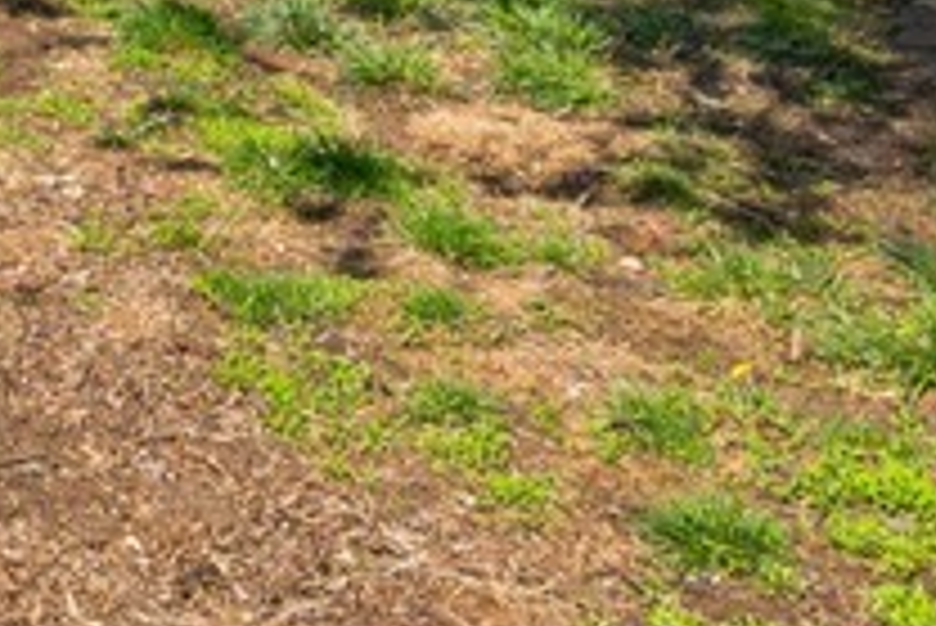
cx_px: -682
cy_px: -543
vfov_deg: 15.7
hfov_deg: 20.7
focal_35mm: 73
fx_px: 1899
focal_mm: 14
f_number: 9
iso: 200
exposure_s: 1/800
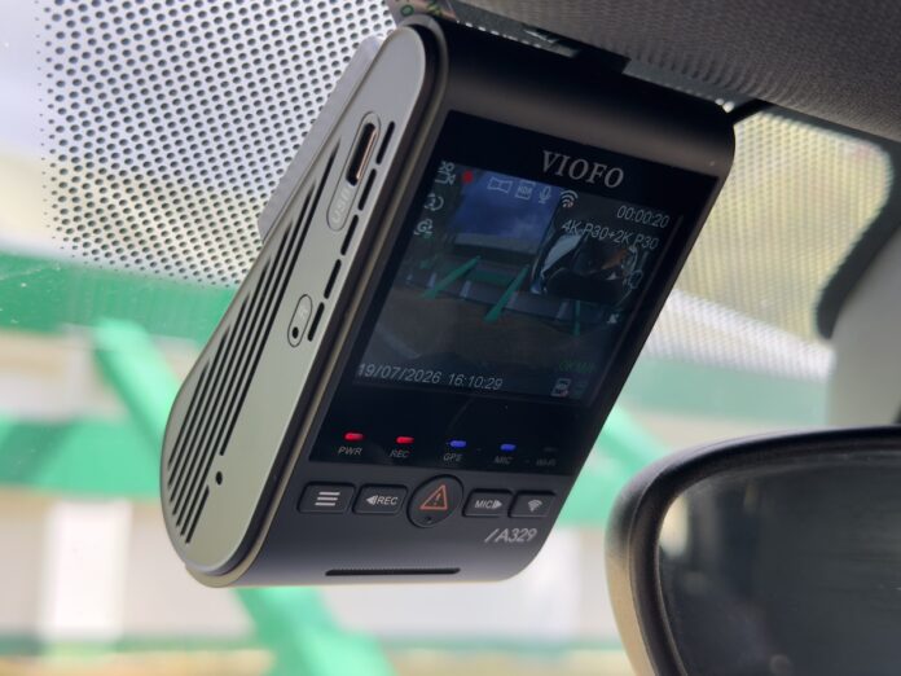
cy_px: 338
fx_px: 1249
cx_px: 450
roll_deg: -1.7
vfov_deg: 30.3
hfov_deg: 39.7
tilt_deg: +10.2
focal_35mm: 48
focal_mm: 6.76
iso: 80
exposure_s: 1/189
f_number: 1.78
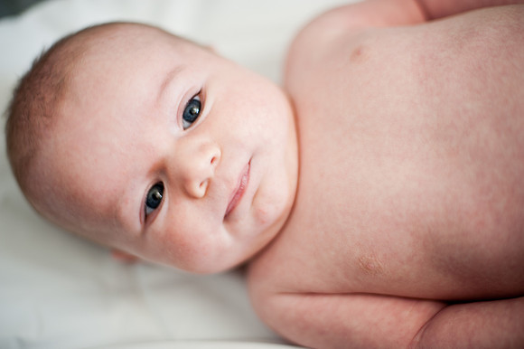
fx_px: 727
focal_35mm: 50
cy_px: 174
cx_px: 262
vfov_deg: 27.0
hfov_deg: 39.6
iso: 200
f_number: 1.4
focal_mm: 50
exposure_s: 1/40
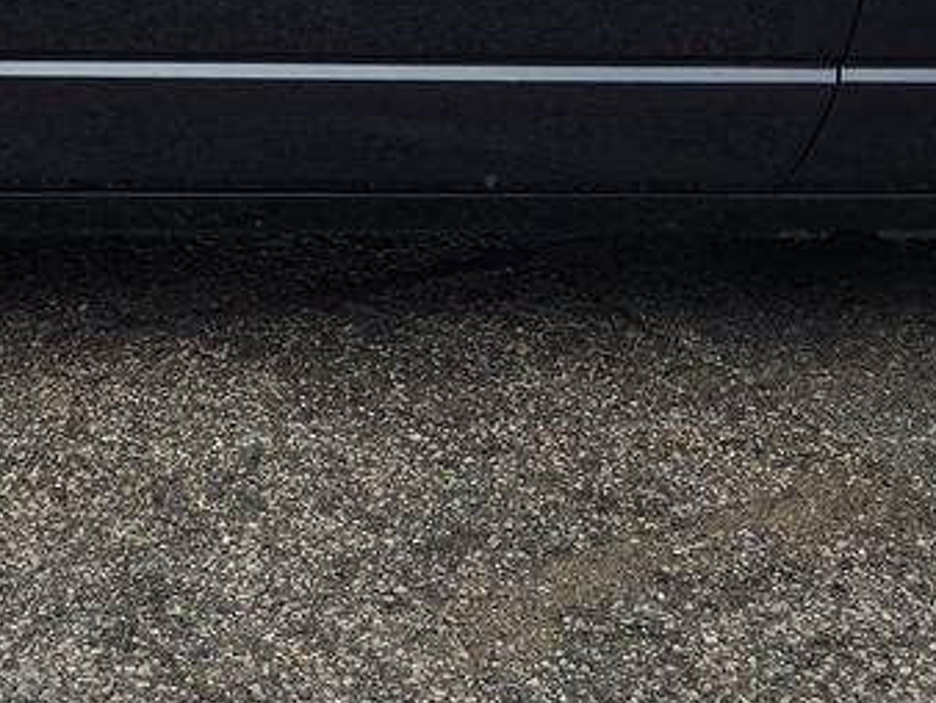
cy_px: -61
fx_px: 2354
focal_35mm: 87
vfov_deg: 16.5
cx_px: 130
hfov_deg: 22.1
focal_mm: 6.3
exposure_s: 1/359
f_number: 1.7
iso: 32
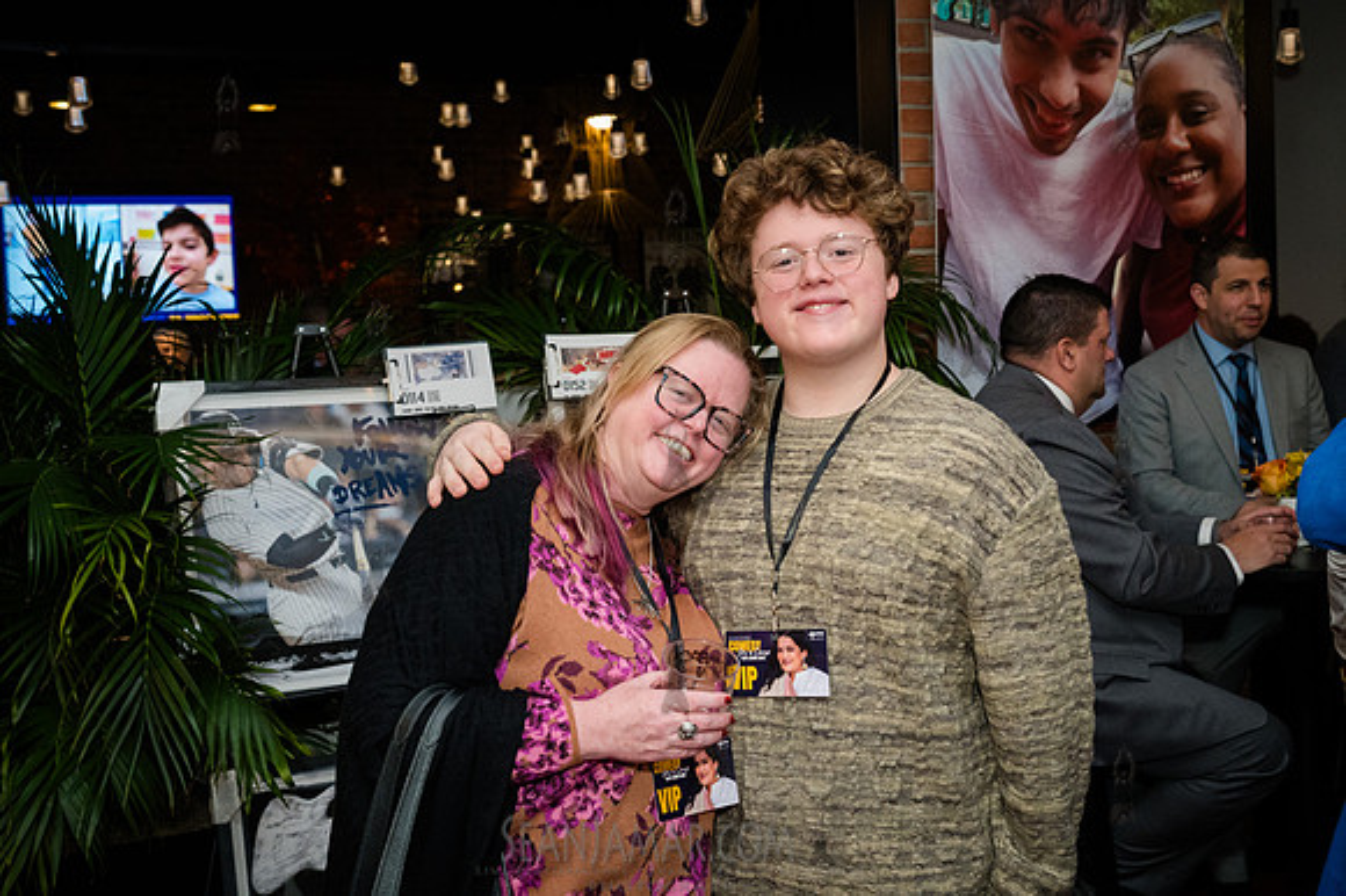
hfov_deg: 46.4
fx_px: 1569
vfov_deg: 31.9
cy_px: 448
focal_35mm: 42
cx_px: 673
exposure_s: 1/400
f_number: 5
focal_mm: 42
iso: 6400
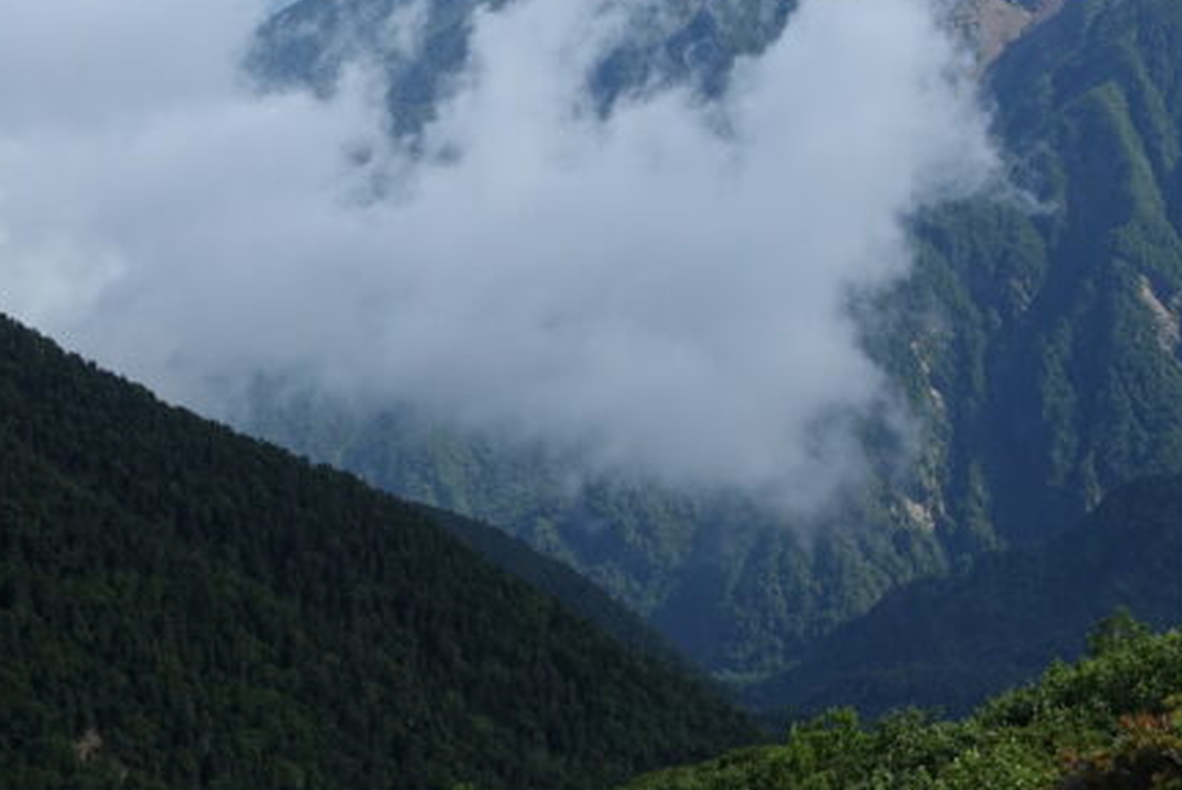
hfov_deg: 26.6
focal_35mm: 76
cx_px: 516
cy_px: 457
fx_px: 2497
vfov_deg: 18.0
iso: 125
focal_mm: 11.69
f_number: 5
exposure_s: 1/640
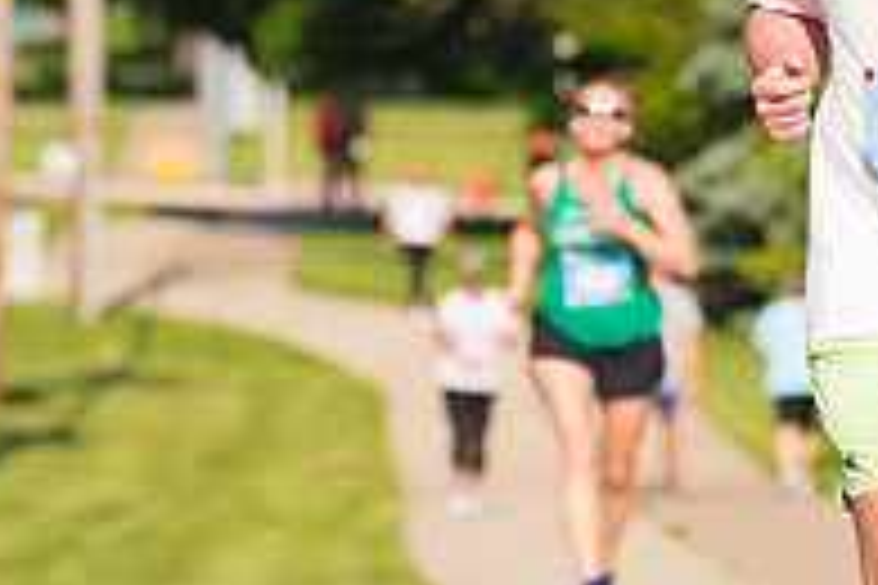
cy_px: 313
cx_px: 1175
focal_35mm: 596
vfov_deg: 2.3
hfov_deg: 3.5
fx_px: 14535
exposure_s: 1/2000
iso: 400
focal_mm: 200
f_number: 5.6
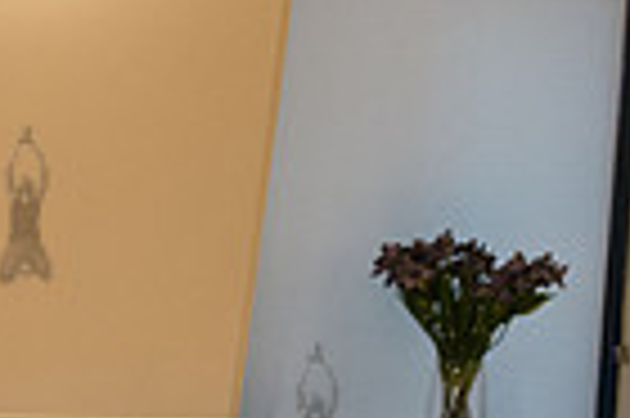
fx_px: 2465
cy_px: 420
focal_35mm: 141
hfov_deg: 13.0
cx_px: -558
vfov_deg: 9.6
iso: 2500
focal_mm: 34
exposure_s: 1/200
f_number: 4
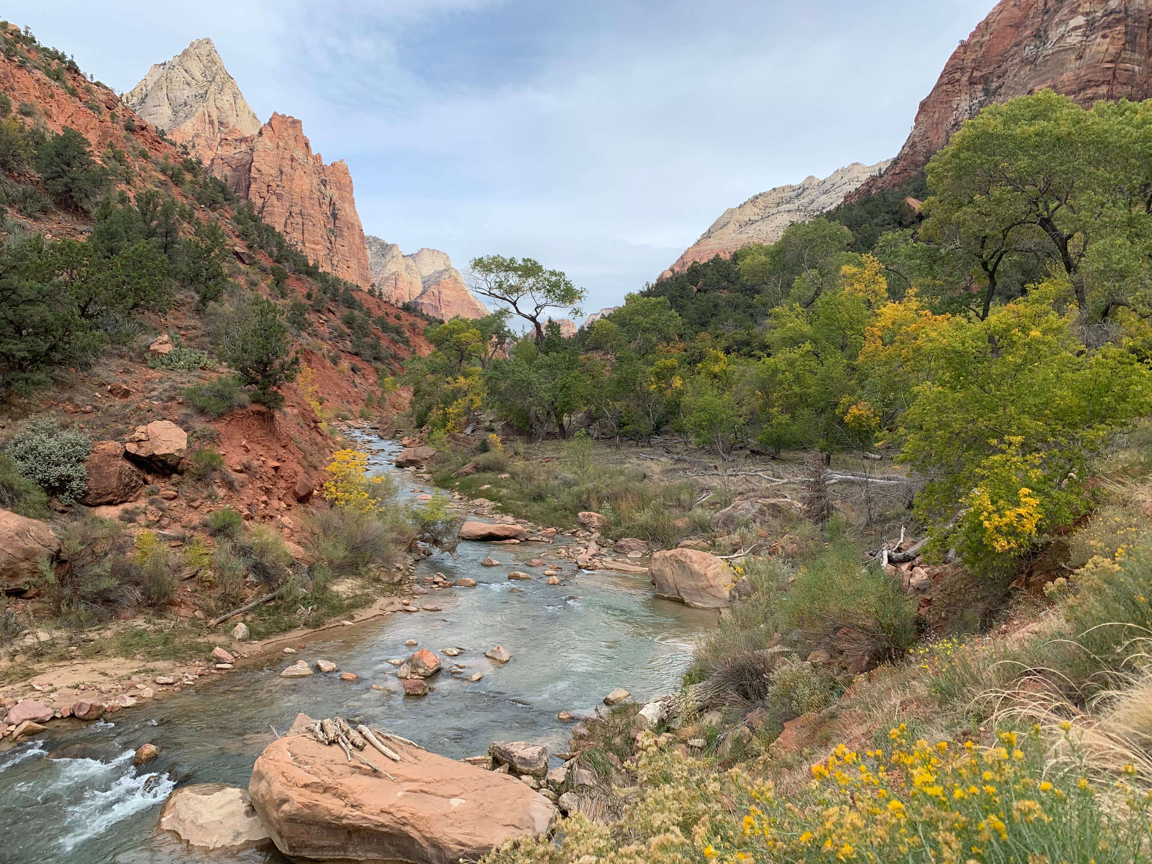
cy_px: 432
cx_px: 576
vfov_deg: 53.1
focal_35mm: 26
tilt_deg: -0.2
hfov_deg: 67.3
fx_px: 865
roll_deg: -2.7
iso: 25
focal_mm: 4.25
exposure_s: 1/1250
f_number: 1.8
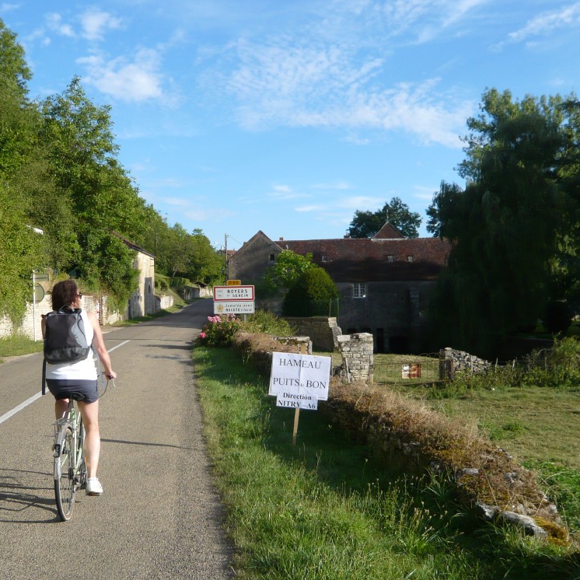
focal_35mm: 43
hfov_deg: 39.1
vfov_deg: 39.2
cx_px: 250
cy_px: 295
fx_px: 815
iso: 100
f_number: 3.1
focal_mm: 5.5
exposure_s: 1/800
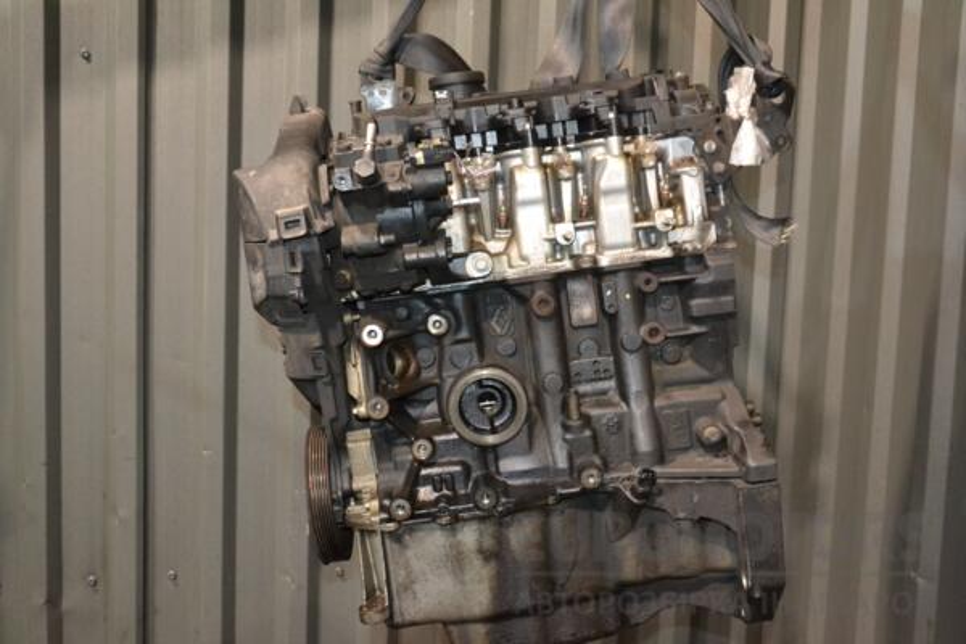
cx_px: 483
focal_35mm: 38
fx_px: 1006
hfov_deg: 51.3
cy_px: 322
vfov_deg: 35.5
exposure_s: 1/60
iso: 2500
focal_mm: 25
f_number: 4
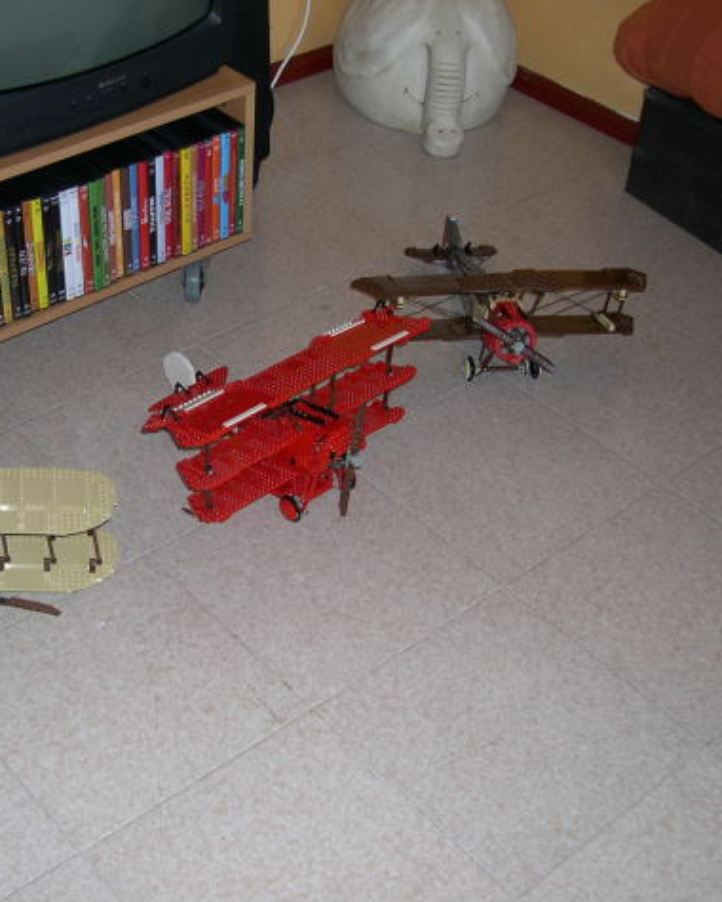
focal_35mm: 50
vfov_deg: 37.3
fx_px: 1336
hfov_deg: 29.9
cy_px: 452
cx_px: 205
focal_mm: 8
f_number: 2.8
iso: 100
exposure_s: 1/60
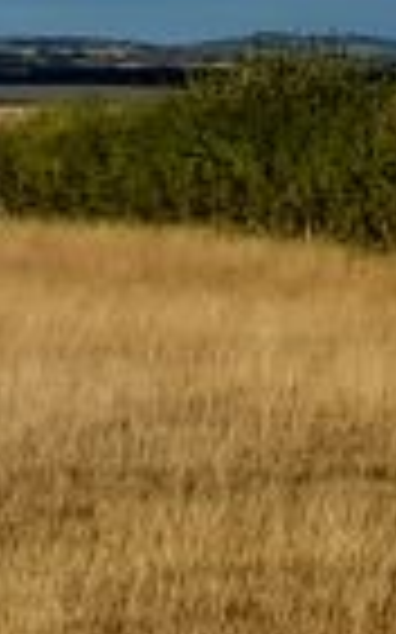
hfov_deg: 5.4
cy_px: -49
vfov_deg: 11.0
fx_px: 3250
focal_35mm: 188
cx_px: -1544
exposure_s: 1/625
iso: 20
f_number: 2
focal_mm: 4.6
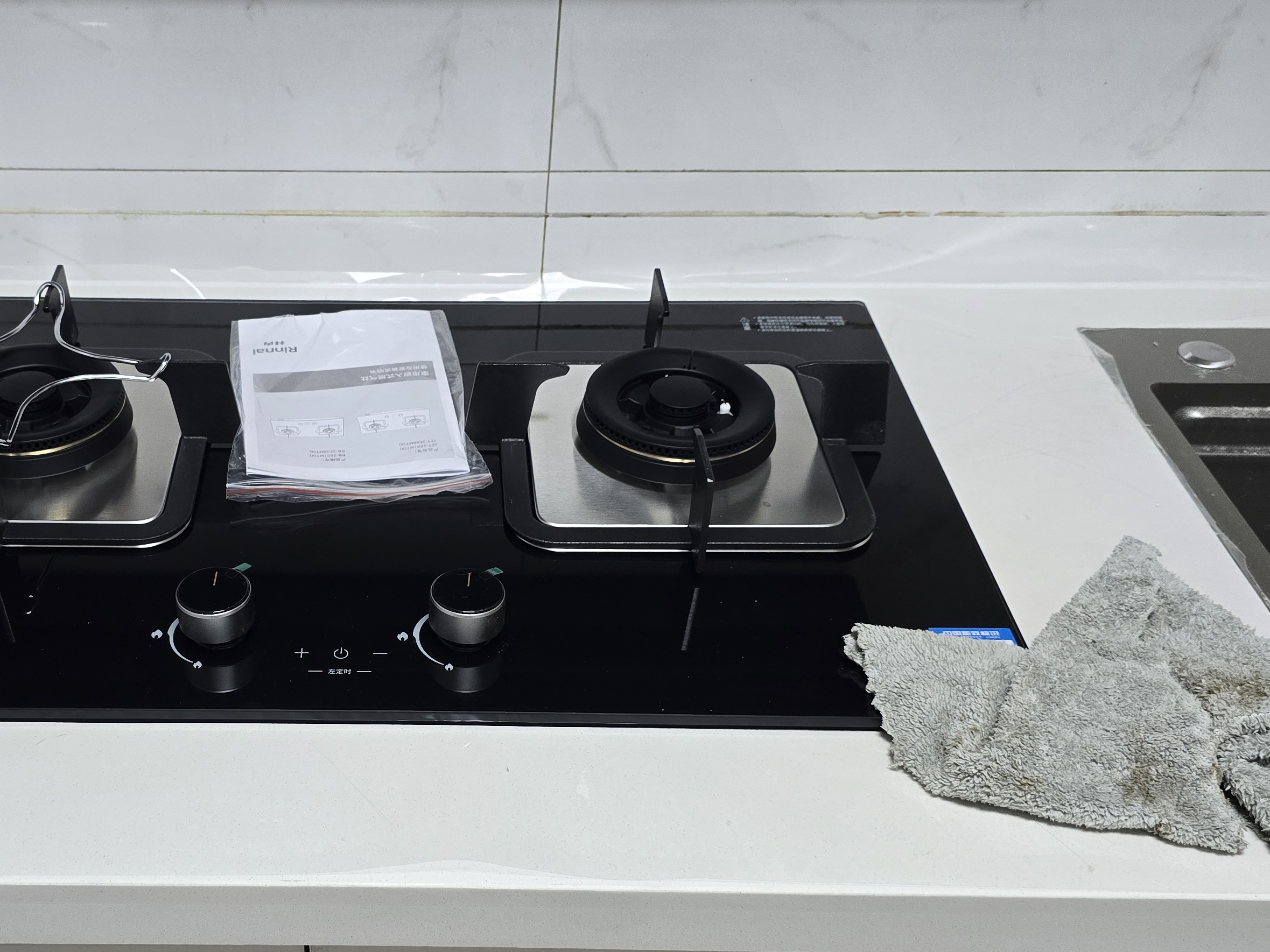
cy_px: 587
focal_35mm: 39
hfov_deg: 47.0
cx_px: 405
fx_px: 1431
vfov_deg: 36.6
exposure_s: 1/100
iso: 200
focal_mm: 6.3
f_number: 1.7
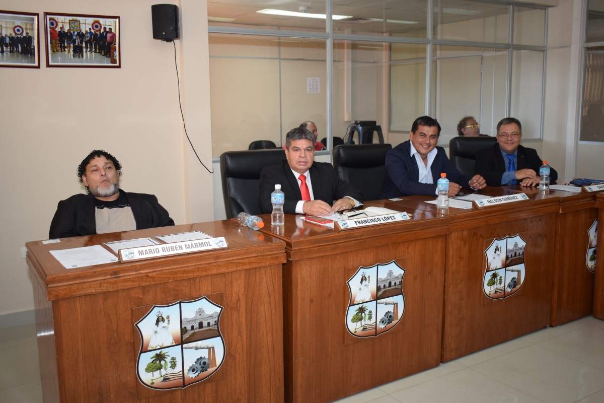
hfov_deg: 53.1
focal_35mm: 36
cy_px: 202
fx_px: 604
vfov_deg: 36.9
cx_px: 302
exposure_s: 1/60
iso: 800
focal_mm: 24
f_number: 4
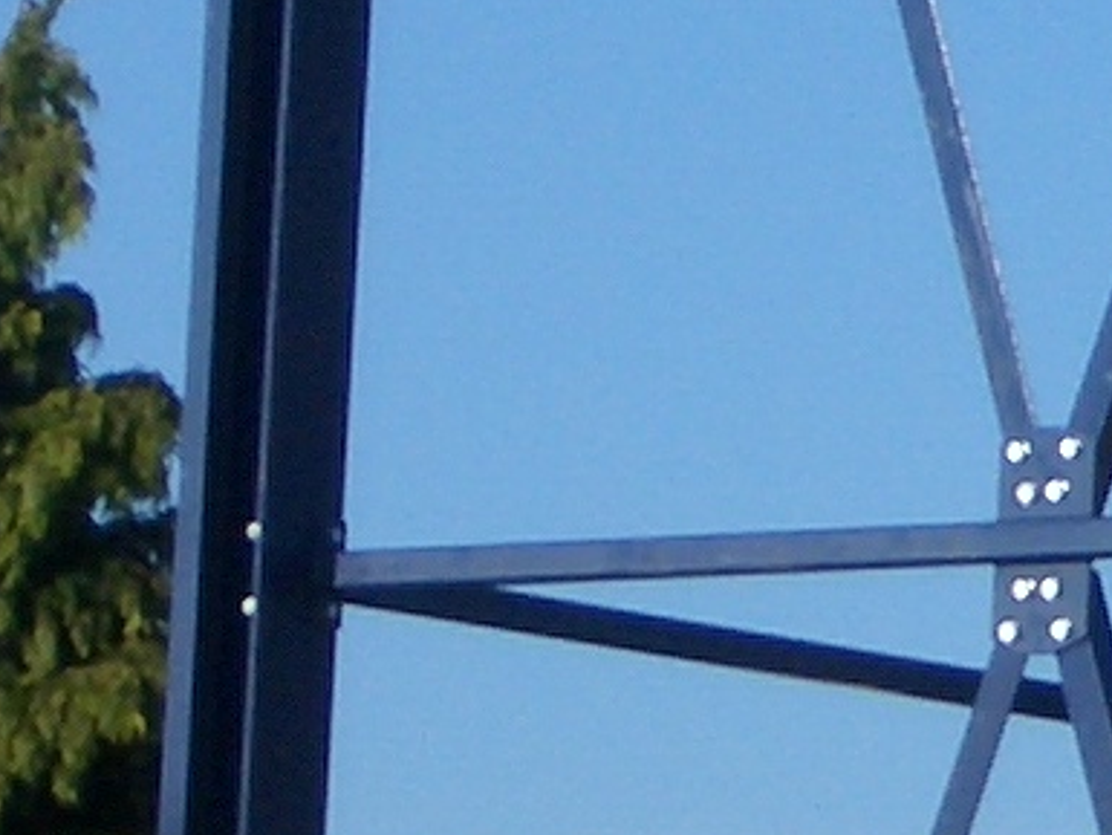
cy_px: 84
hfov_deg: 3.7
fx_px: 16902
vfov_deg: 2.8
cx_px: 2634
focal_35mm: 526
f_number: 4.4
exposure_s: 1/640
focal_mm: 14.6
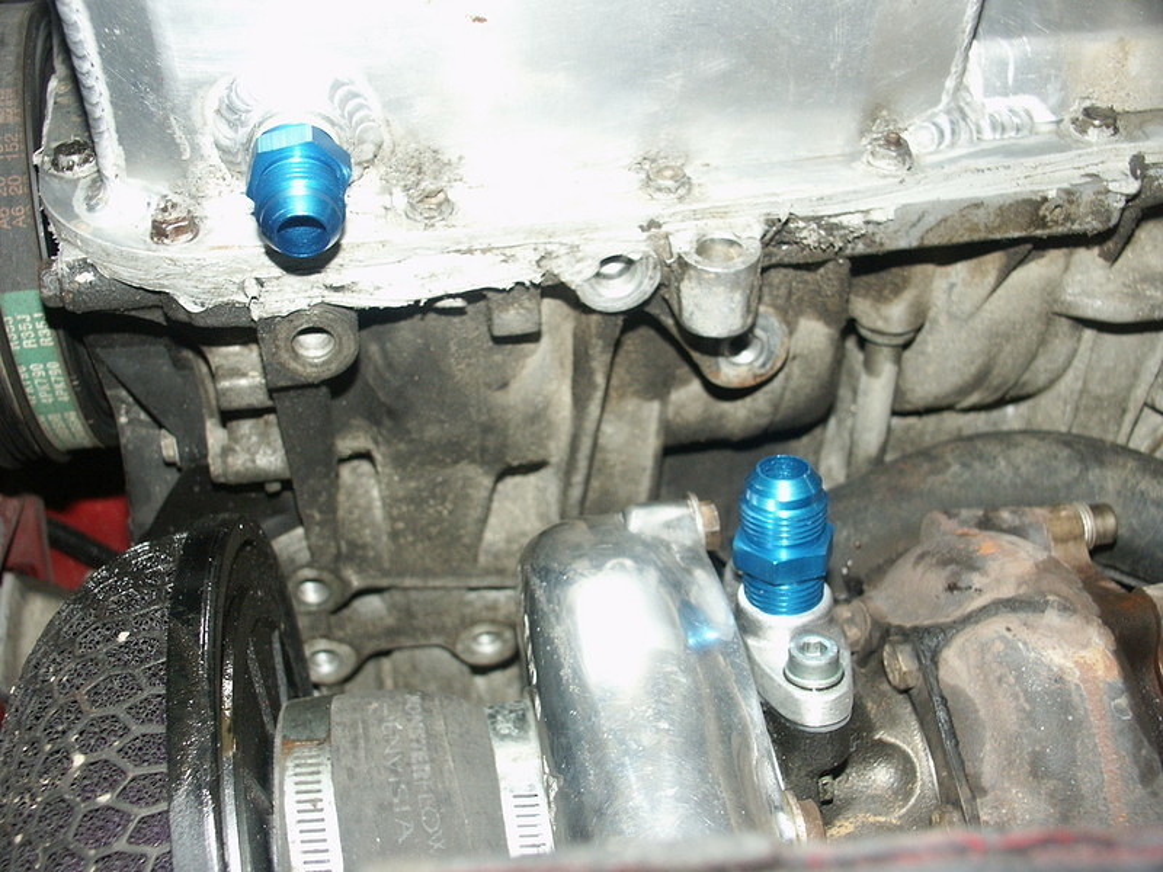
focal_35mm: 49
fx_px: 1646
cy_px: 436
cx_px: 582
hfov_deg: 38.9
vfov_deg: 29.7
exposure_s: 1/45
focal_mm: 12.74
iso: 200
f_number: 3.5
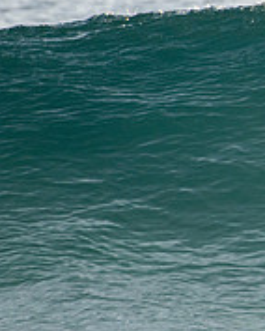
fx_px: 22559
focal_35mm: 2305
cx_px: 539
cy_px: 113
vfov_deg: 0.8
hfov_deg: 0.7
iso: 500
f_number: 5.6
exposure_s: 1/1250
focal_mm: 500
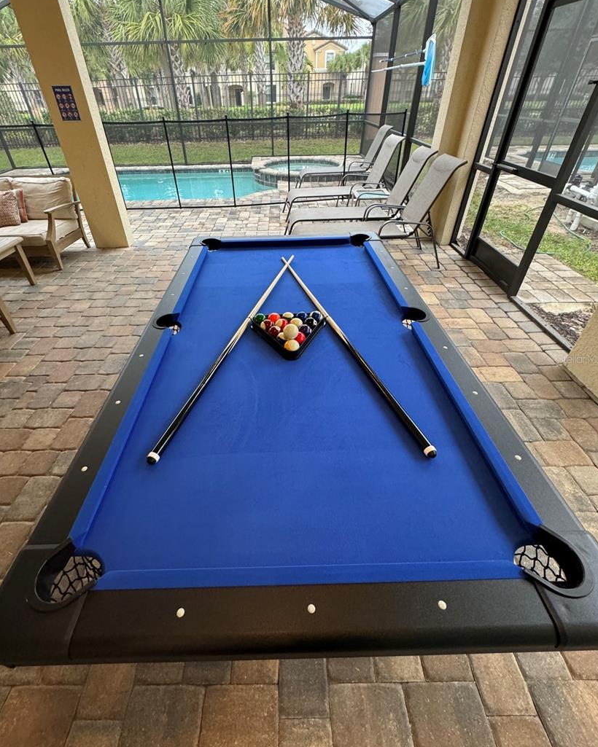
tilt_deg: -36.9
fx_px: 354
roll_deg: +1.4
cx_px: 281
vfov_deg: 93.1
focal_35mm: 16
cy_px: 359
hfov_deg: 80.3
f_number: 2.2
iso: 400
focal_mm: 2.22
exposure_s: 1/60
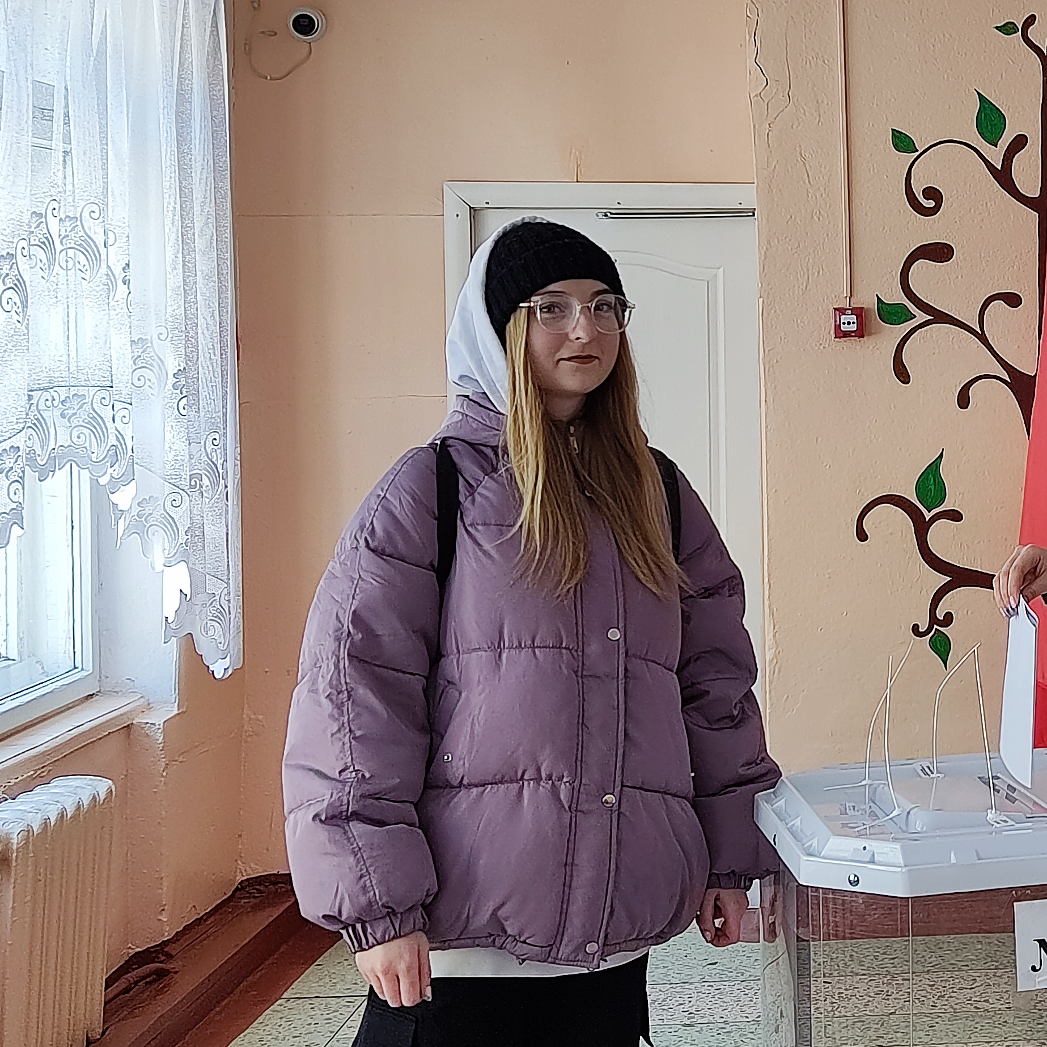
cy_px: 371
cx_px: 1097
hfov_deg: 24.3
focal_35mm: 67
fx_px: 2293
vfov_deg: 25.6
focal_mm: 4.71
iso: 71
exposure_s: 1/100
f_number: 1.79
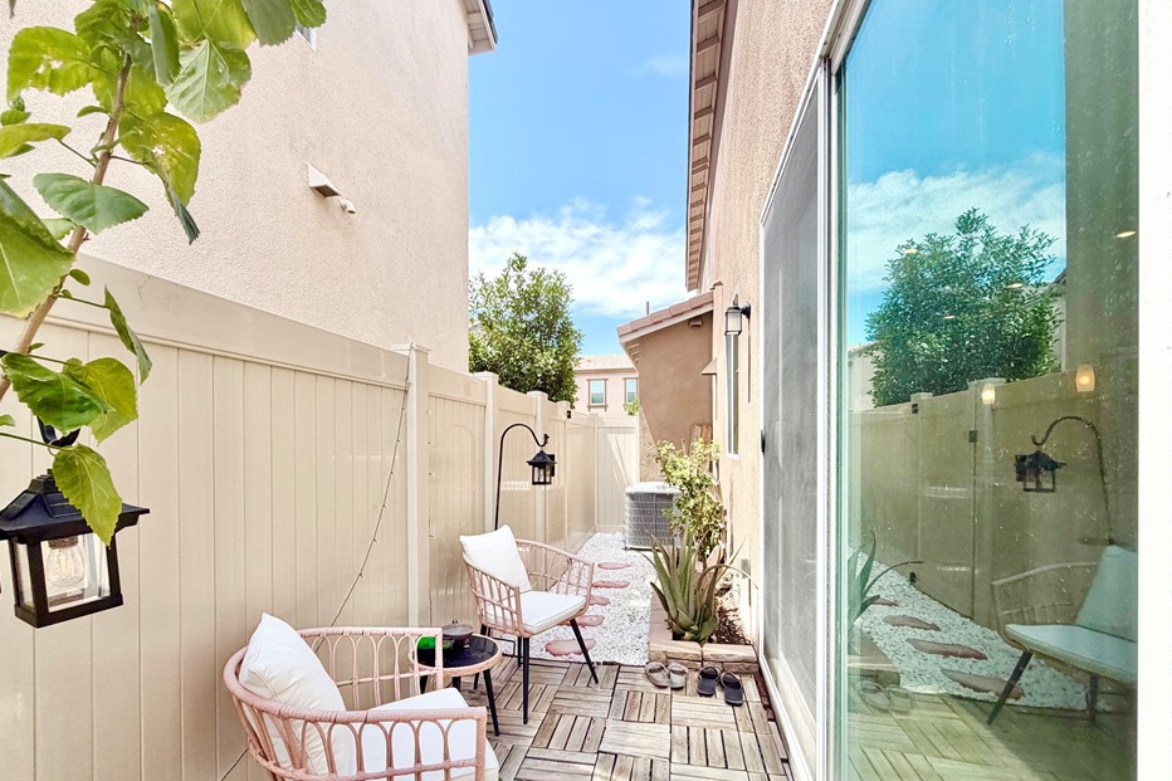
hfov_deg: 96.7
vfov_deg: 73.3
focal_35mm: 16
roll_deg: +0.0
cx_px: 566
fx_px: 521
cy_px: 448
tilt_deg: -1.0
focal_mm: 2.22
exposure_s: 1/717
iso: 40
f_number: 2.2
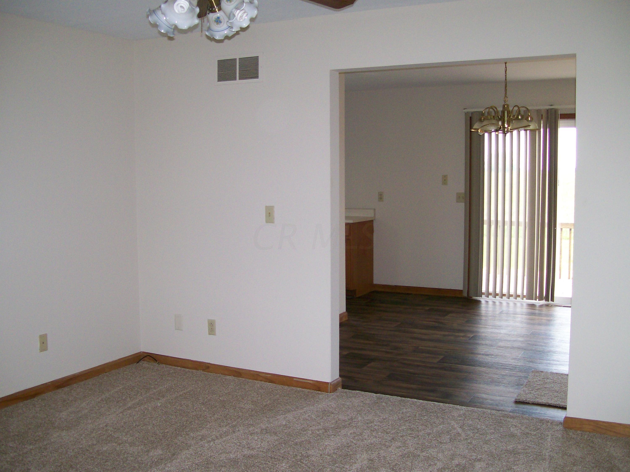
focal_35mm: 36
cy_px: 236
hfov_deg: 51.4
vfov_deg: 39.7
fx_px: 655
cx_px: 315
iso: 140
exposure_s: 1/64
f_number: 2.7
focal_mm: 6
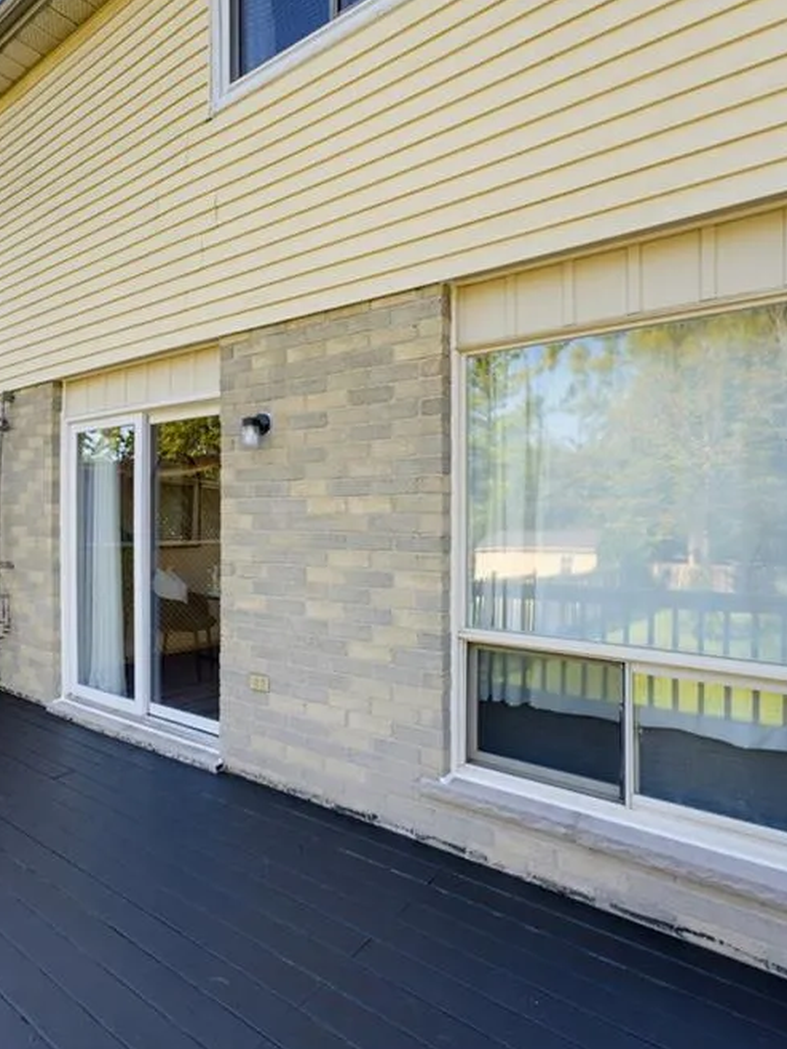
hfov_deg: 59.0
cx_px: 168
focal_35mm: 21
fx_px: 636
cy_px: 513
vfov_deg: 79.0
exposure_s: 1/30
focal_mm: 14
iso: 500
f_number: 11
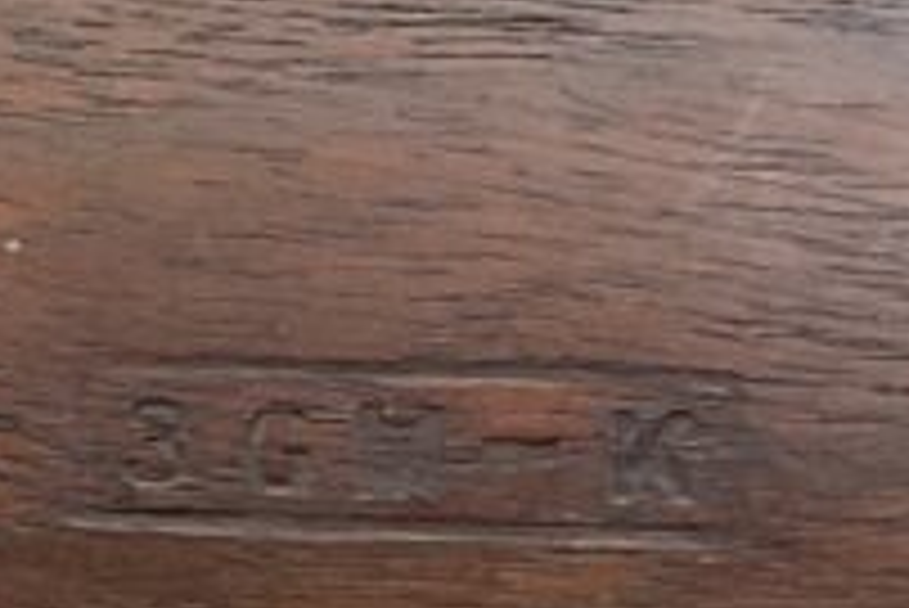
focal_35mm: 153
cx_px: -634
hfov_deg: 12.4
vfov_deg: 9.0
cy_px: 347
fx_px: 3866
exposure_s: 1/120
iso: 32
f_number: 1.8
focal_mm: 3
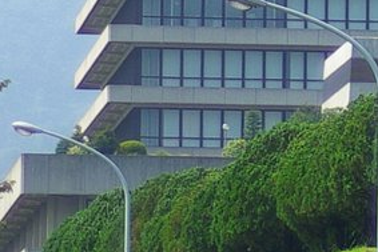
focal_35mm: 543
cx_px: 512
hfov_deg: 3.8
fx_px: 5704
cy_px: -241
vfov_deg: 2.5
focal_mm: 50
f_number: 1.6
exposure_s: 1/4000
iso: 100
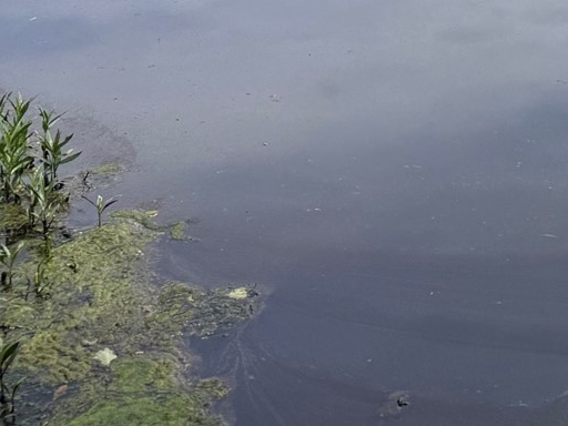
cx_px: 974
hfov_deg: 18.0
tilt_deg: -6.8
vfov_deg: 14.5
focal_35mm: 90
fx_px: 1477
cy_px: -333
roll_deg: -0.8
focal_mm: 6.76
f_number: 1.78
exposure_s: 1/6173
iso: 80
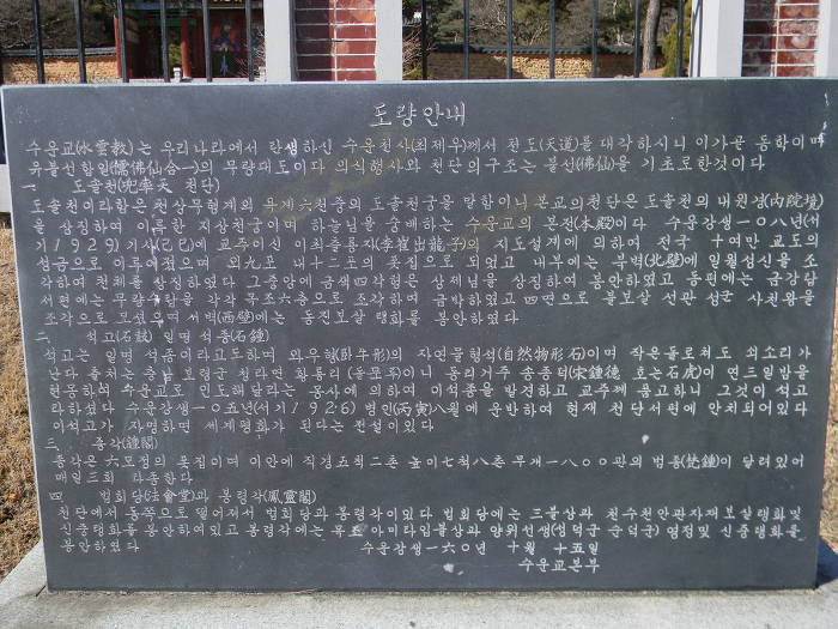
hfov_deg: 51.4
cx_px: 419
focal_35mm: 36
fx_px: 872
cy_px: 314
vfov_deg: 39.7
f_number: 3.7
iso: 80
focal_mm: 6.4
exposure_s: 1/756
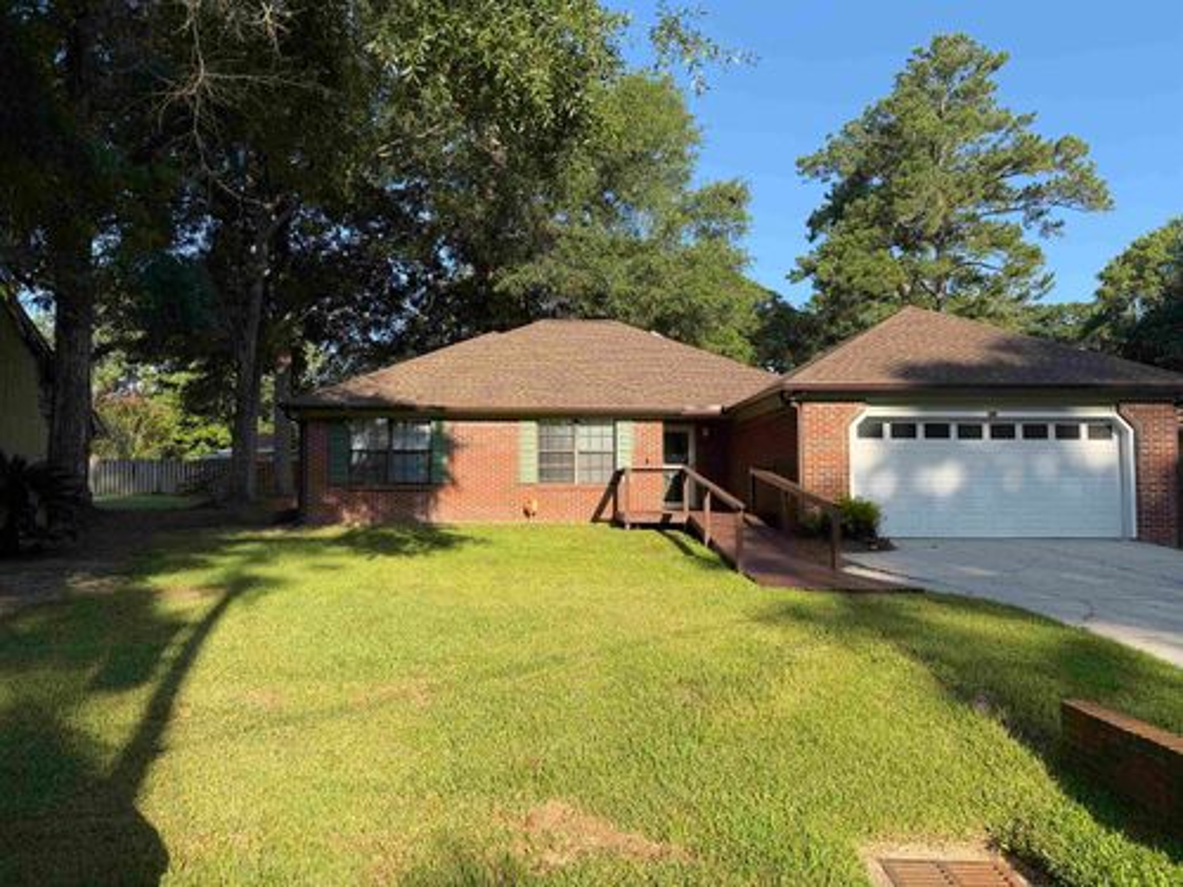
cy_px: 444
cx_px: 592
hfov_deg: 71.6
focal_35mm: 24
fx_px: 820
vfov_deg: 56.8
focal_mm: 6.76
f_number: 1.78
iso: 80
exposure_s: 1/2169
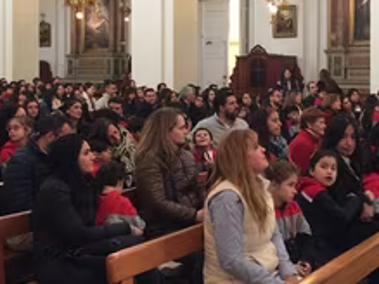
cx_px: 220
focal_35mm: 53
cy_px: 76
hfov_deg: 36.1
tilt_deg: -0.4
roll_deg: -0.1
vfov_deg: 27.2
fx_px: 580
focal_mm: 4.15
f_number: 2.2
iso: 80
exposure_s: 1/17
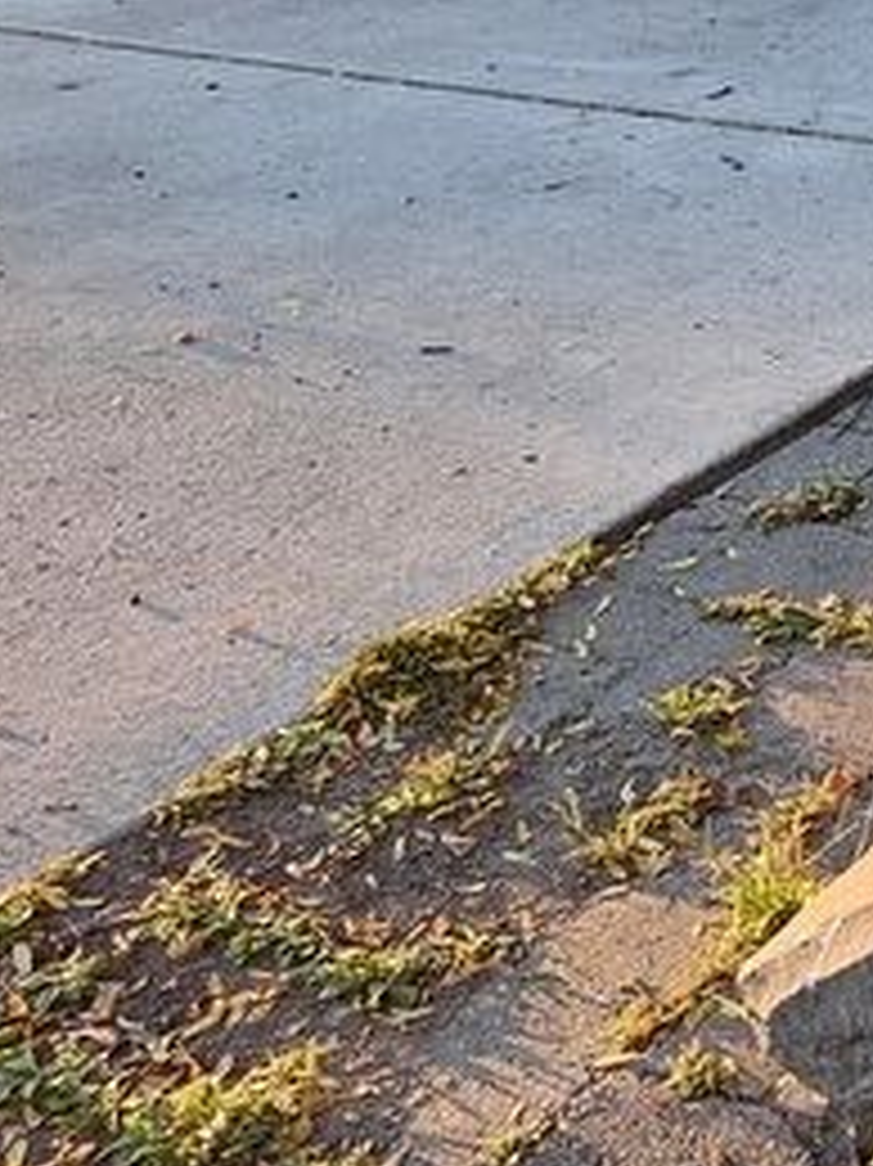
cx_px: 1408
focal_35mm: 71
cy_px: 180
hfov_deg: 17.9
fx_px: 2389
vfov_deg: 26.7
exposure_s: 1/180
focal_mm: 5.4
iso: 64
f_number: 1.8
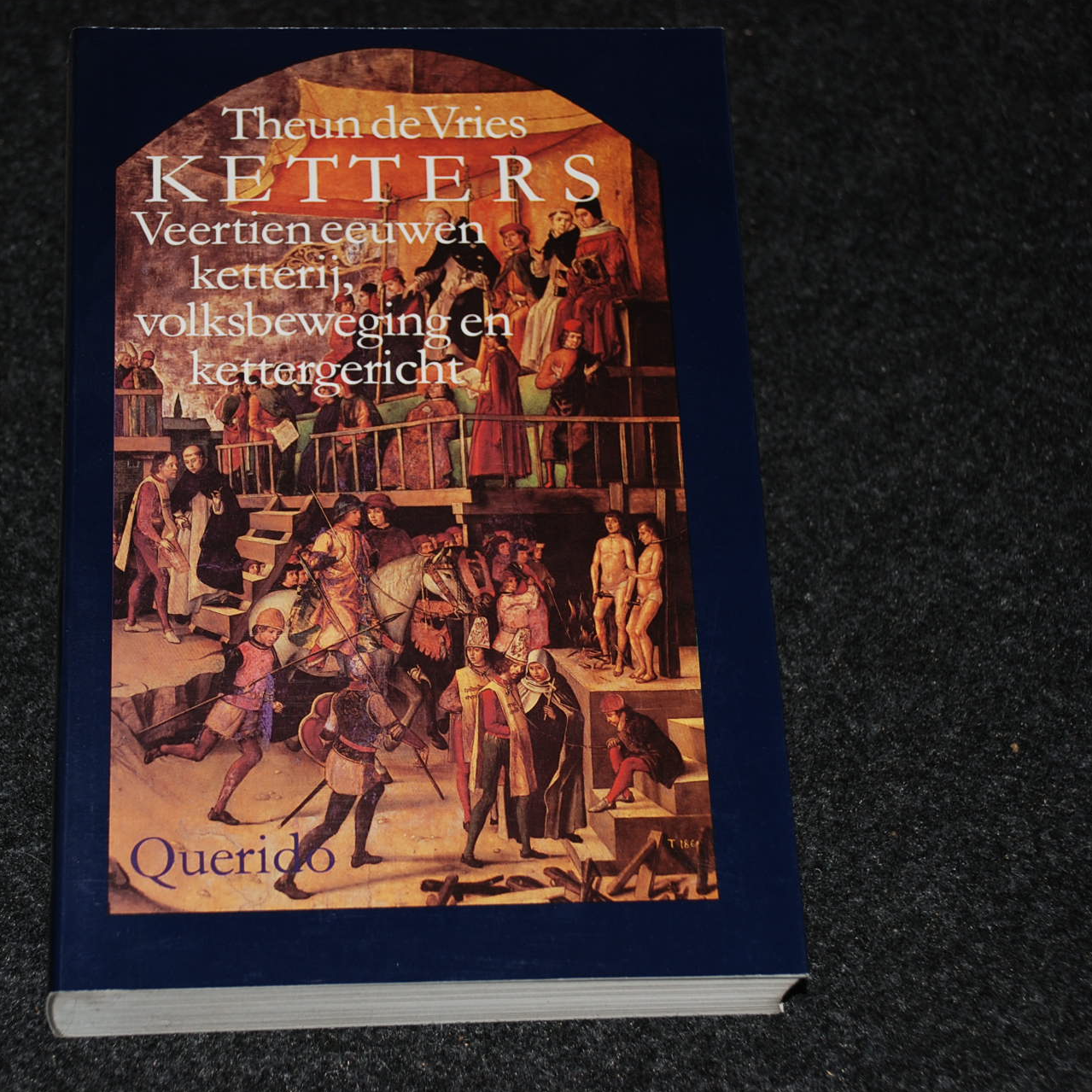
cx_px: 400
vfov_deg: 20.4
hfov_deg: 20.4
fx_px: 3034
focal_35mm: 85
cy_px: 542
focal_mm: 44
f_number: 4.8
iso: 200
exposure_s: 1/60
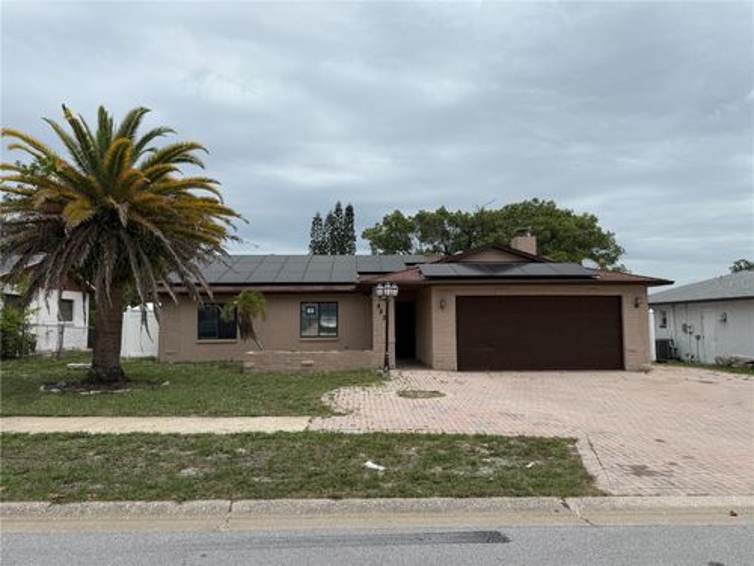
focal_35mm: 24
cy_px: 283
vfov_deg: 56.8
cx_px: 377
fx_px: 523
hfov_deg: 71.6
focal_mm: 6.76
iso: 80
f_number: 1.78
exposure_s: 1/8130
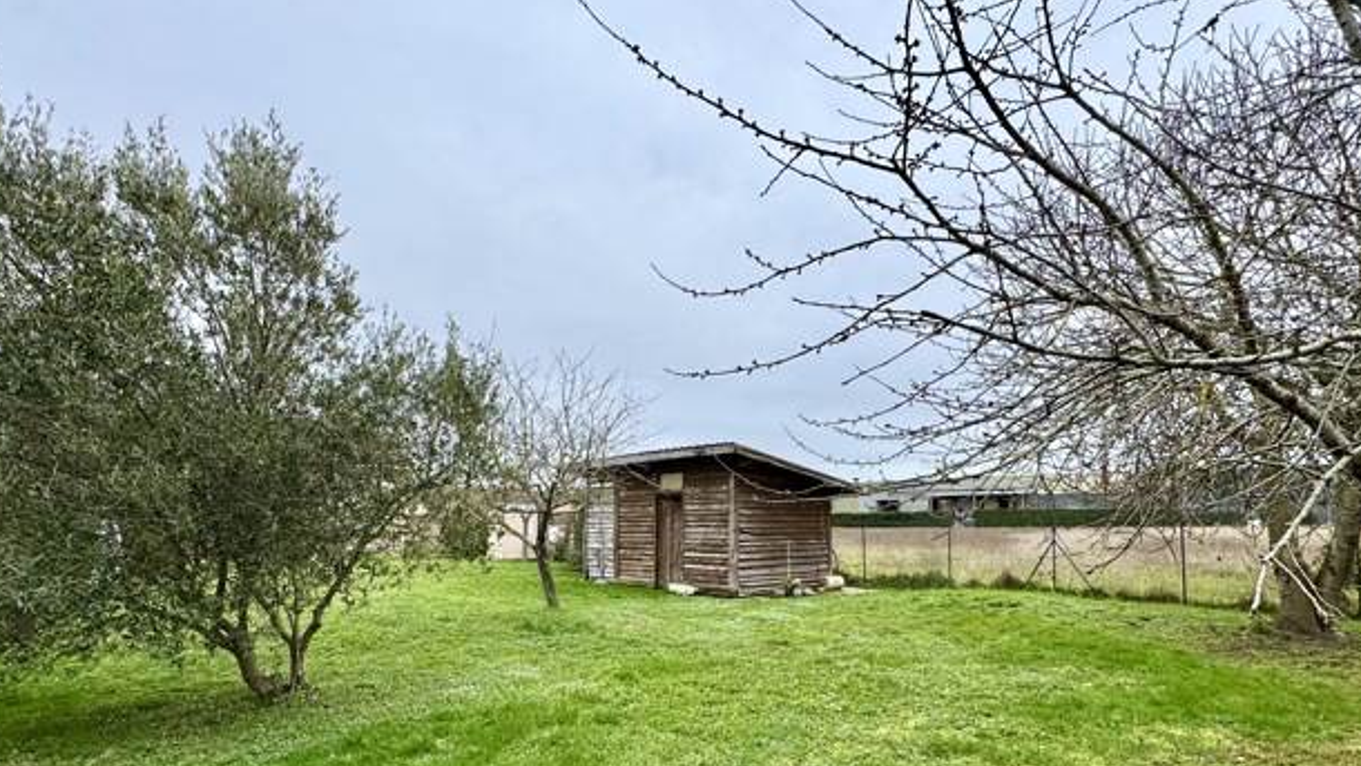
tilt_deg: +3.7
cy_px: 480
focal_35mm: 20
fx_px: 722
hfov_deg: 86.6
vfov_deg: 55.2
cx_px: 716
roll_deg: -0.2
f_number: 2.2
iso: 40
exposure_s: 1/657
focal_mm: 2.22
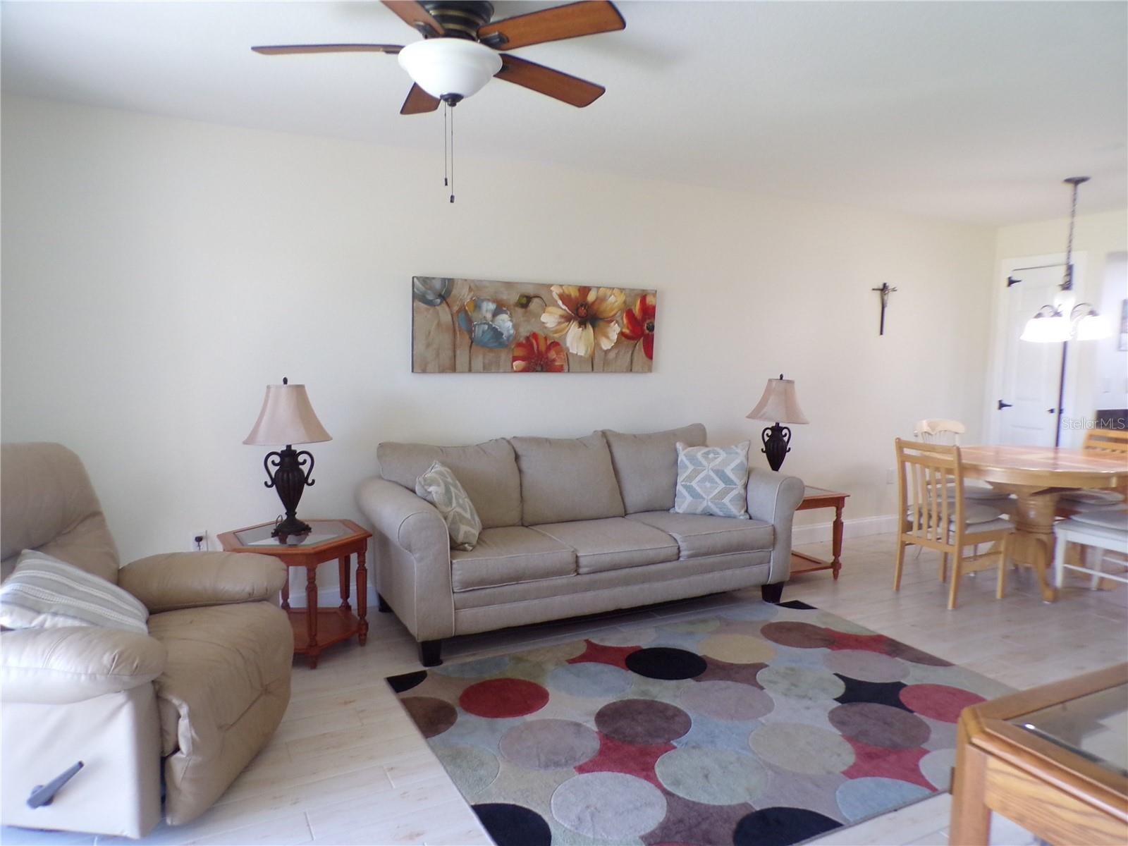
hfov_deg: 71.6
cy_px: 423
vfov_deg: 56.8
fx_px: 782
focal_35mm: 24
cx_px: 564
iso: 200
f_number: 3
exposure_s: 1/34
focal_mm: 4.3
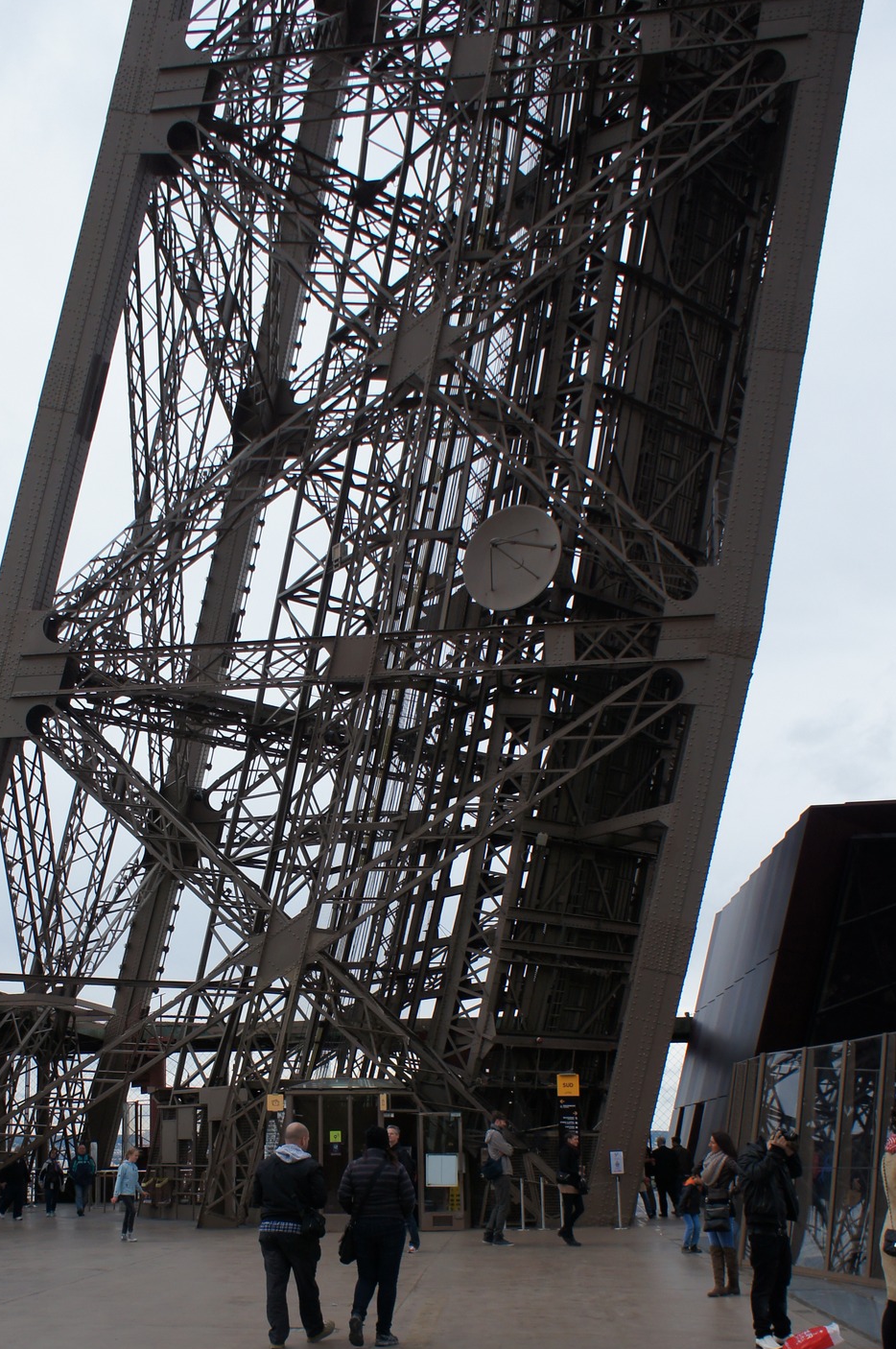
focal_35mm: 37
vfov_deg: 51.2
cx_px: 315
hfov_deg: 35.6
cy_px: 878
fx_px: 1385
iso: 200
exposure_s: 1/320
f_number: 5.6
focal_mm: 16
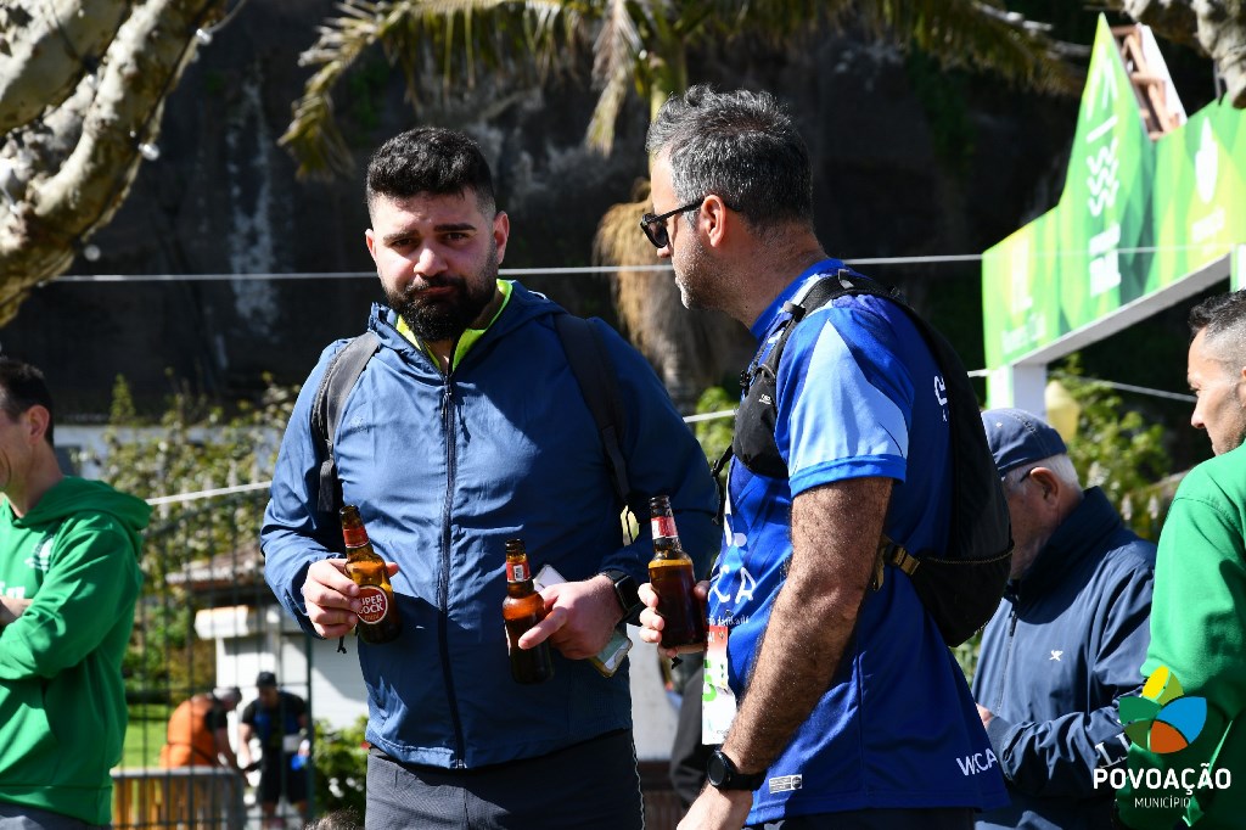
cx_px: 623
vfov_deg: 10.2
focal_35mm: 135
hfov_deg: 15.2
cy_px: 415
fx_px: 4671
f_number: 8
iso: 160
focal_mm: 90
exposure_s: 1/250
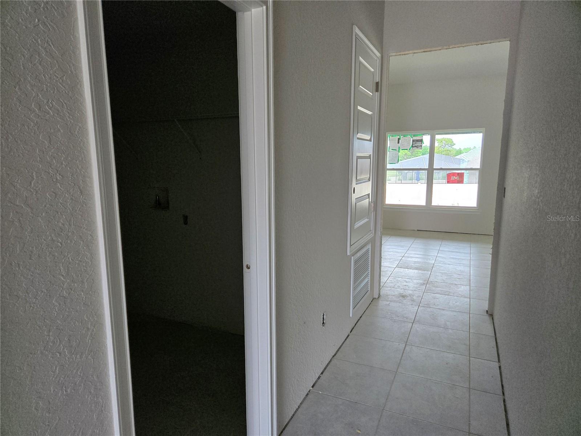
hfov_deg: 73.9
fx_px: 386
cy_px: 218
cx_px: 290
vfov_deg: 58.9
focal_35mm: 23
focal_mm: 5.4
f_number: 1.8
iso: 200
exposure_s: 1/180
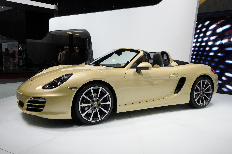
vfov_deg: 39.9
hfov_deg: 57.3
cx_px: 116
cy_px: 77
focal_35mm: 33
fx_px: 212
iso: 400
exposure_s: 1/350
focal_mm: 22
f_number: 9.5
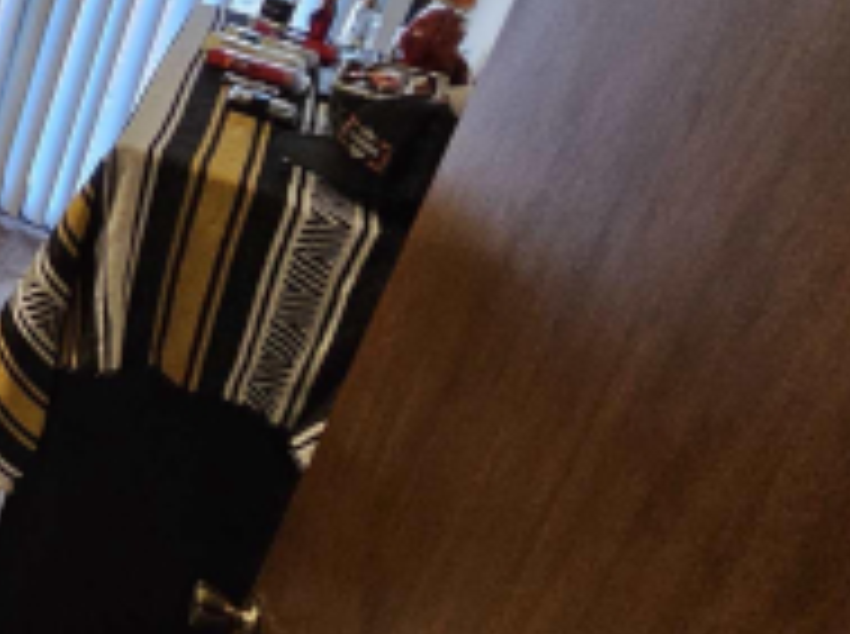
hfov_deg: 25.9
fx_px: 1127
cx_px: -515
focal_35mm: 46
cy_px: -36
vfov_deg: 28.9
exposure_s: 1/30
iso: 500
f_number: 2.2
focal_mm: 2.2
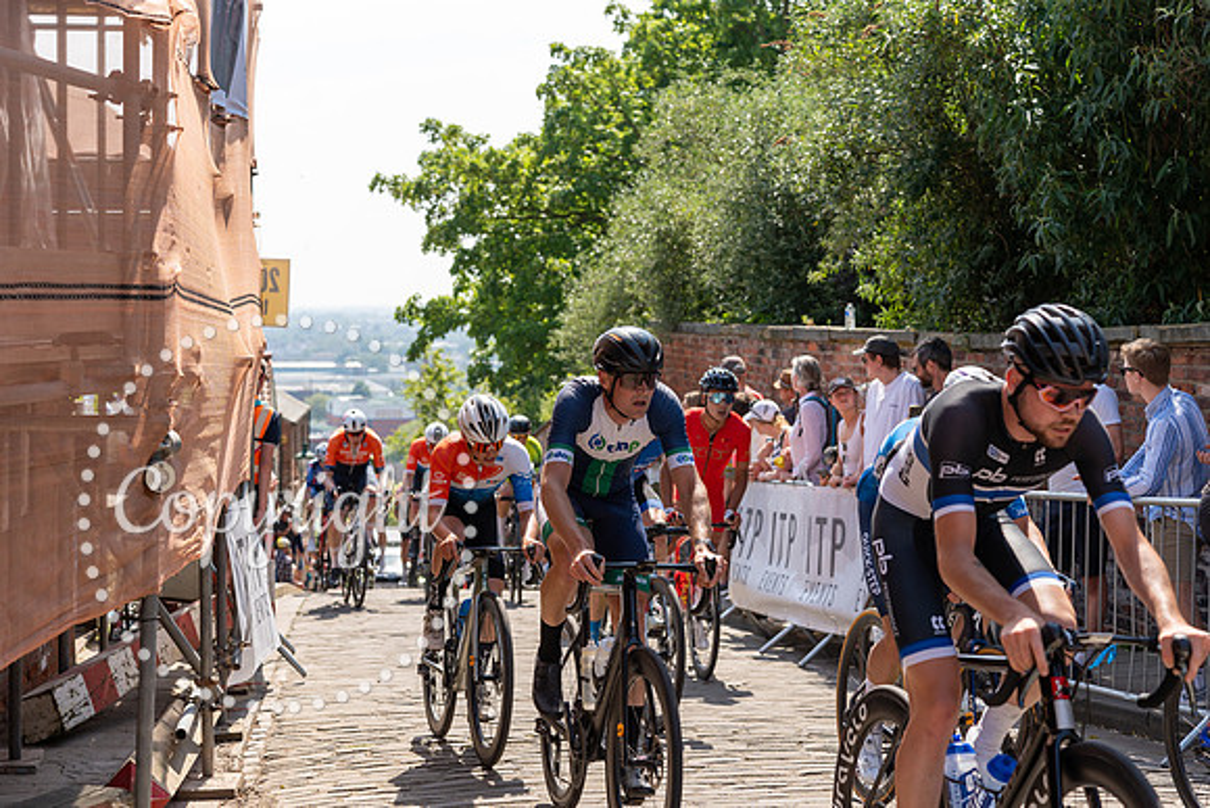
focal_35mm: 61
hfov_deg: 32.9
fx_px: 2051
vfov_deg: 22.3
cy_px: 404
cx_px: 605
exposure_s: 1/1600
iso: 160
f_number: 4
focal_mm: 61
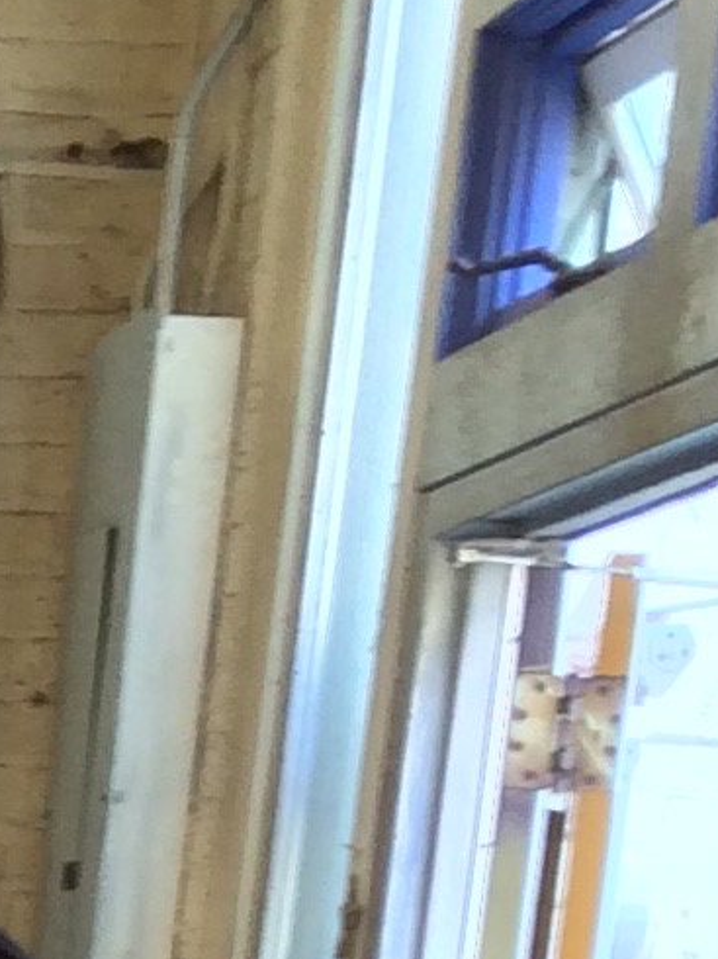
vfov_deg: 8.8
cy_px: 2491
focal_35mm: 200
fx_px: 5536
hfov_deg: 6.9
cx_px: -1186
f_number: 2.2
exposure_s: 1/40
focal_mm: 4.12
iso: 50
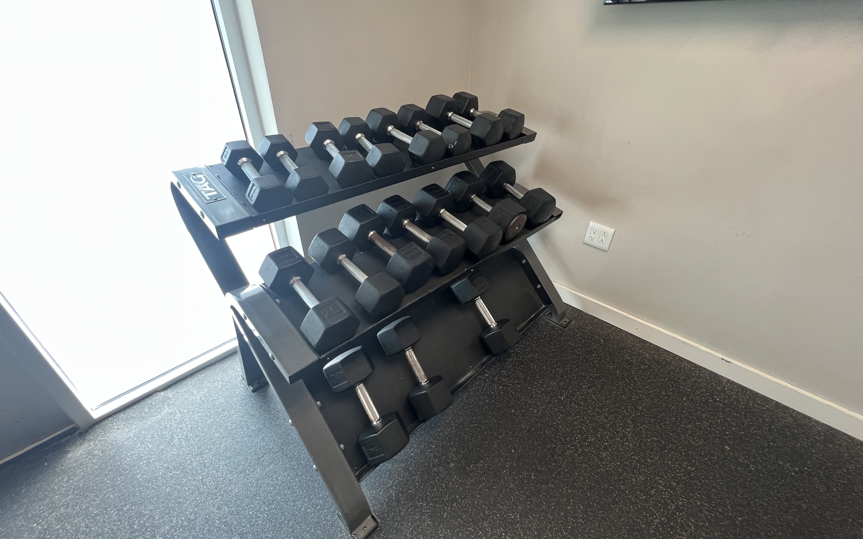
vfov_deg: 78.6
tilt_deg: -32.0
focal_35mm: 14
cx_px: 436
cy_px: 258
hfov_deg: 105.3
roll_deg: +1.0
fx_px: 329
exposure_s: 1/128
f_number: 1.8
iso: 250
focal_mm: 1.57
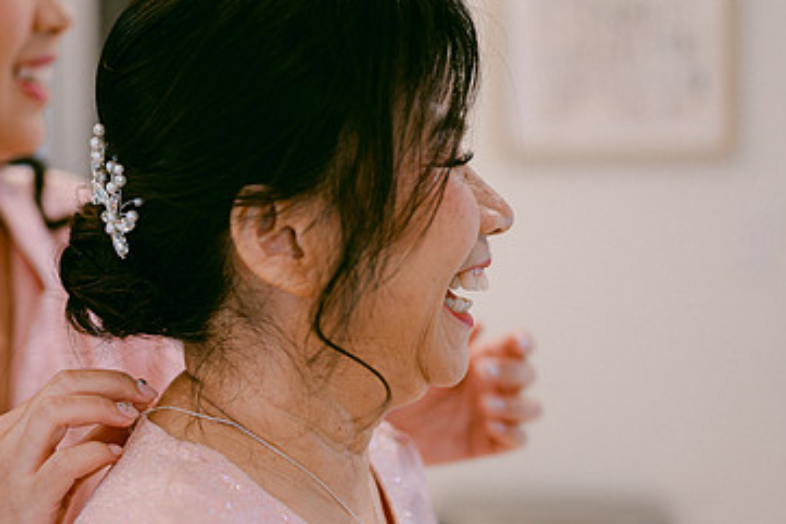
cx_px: 174
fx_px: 1746
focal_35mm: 80
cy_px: 213
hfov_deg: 25.0
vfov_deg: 17.0
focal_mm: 50
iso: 500
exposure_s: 1/125
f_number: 1.8
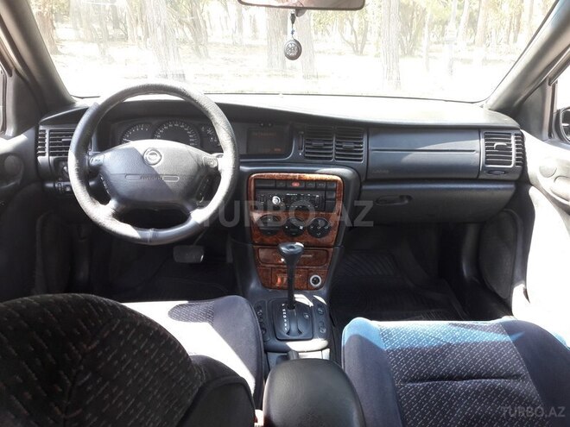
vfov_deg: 49.7
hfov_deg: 63.4
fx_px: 461
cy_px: 214
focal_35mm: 28
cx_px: 285
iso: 50
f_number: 1.9
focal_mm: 3.7
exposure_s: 1/50
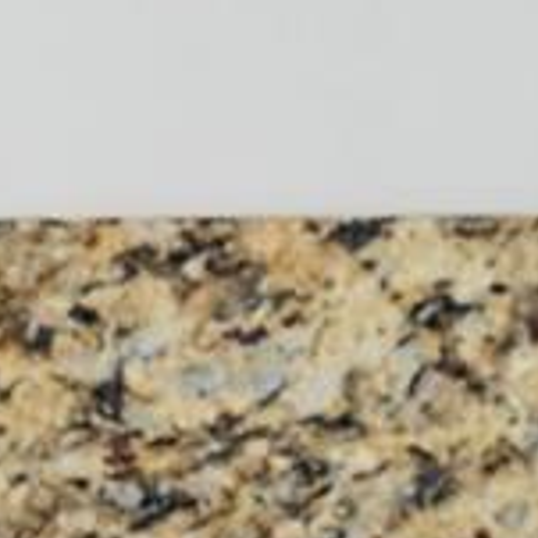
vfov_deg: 8.7
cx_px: -930
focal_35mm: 202
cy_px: 205
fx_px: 3552
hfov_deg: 7.8
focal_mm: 35
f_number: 4
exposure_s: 1/13
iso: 250
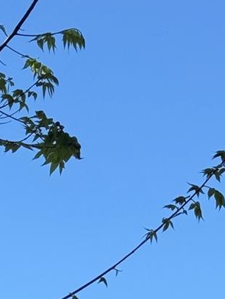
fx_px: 1566
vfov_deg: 10.2
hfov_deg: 8.0
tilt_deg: +7.2
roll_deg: -4.8
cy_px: 551
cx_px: -160
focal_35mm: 181
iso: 64
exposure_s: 1/2494
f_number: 1.78
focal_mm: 6.76
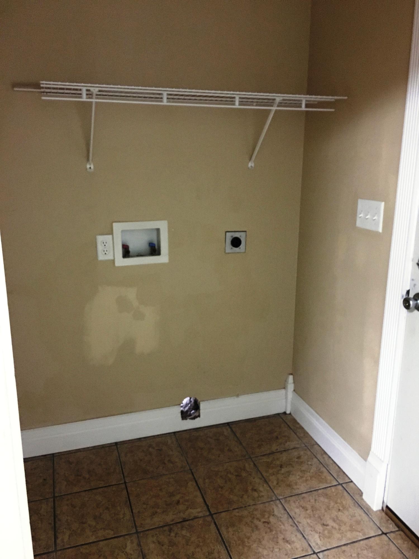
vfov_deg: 61.7
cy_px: 280
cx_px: 210
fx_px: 468
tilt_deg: -14.0
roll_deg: -0.1
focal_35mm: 29
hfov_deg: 48.2
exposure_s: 1/15
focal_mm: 4.15
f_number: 2.2
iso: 400
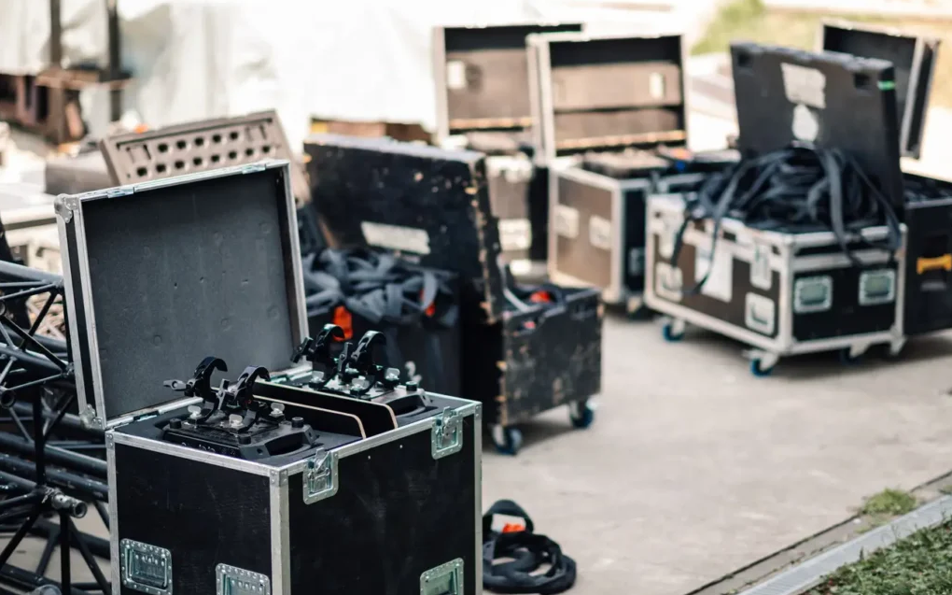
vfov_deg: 15.0
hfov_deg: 23.8
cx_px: 476
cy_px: 288
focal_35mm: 87
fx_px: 2257
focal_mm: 85
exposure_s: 1/400
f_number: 1.4
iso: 32
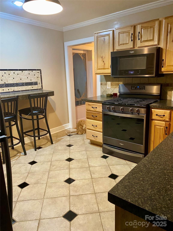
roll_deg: +1.7
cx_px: 86
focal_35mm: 26
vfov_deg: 67.3
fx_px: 173
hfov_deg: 53.1
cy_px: 116
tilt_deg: -12.8
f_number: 1.8
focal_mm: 4.25
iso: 400
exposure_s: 1/40
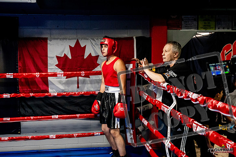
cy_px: 78
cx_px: 118
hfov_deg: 38.2
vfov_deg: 26.0
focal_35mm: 52
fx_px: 341
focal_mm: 35
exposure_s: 1/800
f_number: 2.8
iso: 5000
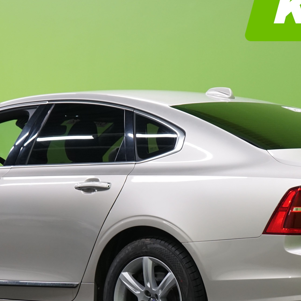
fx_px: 1436
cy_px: 215
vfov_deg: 11.9
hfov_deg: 12.0
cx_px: 143
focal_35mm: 146
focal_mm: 64
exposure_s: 1/50
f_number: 5.6
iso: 800
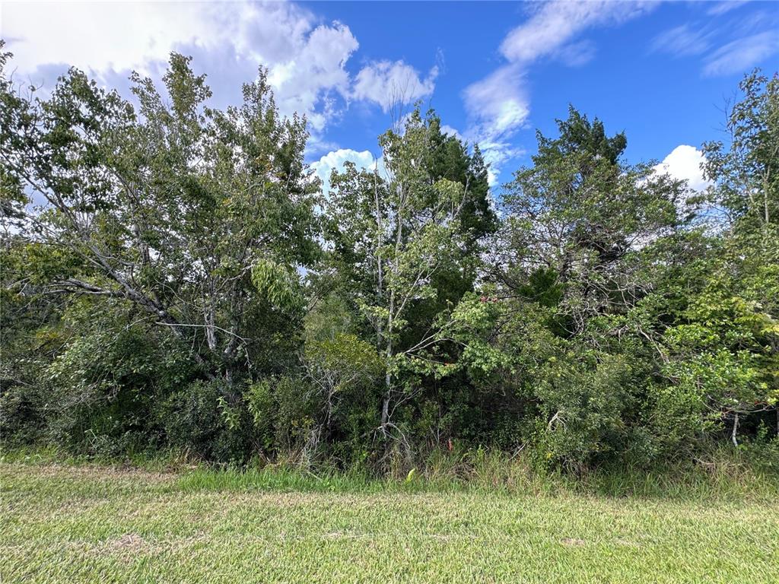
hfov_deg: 102.1
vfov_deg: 85.7
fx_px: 315
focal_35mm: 14
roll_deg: -1.2
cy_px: 292
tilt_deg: +8.0
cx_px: 390
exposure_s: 1/99
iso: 40
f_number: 2.2
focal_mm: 2.22
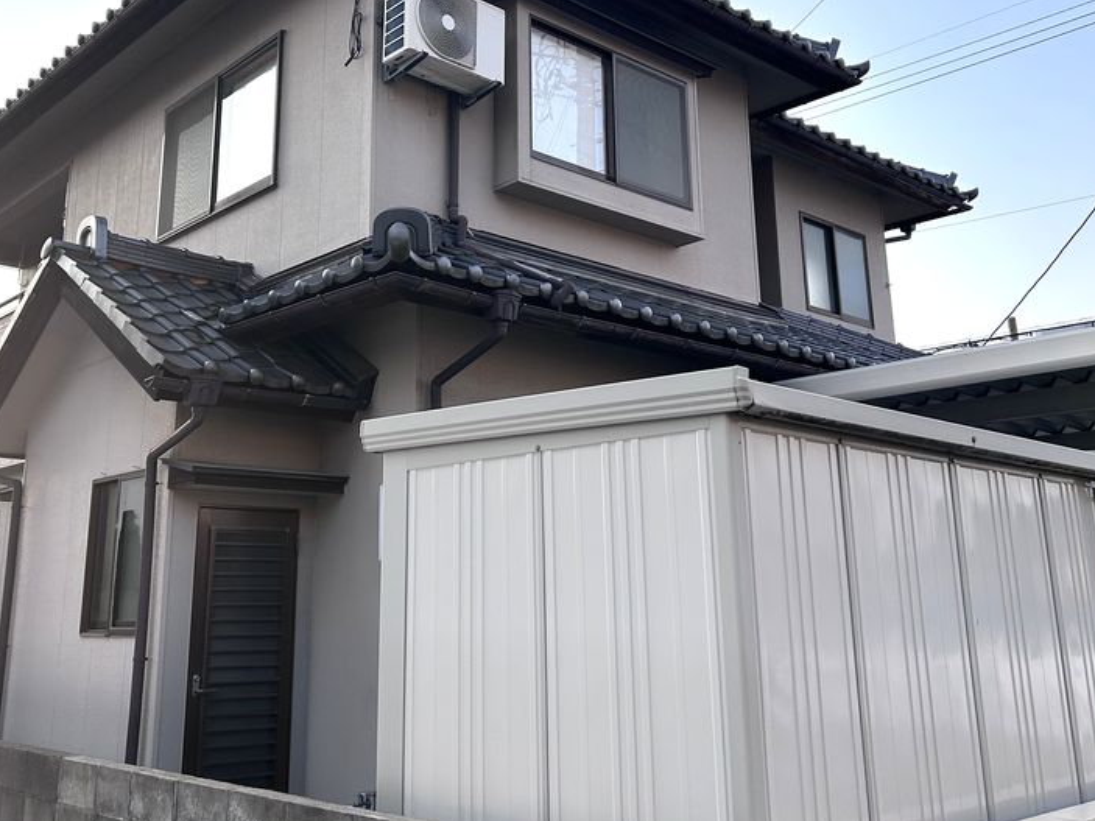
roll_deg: +0.9
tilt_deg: +15.6
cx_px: 470
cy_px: 280
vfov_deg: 38.3
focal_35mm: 37
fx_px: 1170
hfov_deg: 50.0
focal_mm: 5.7
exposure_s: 1/1934
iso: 50
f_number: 1.5
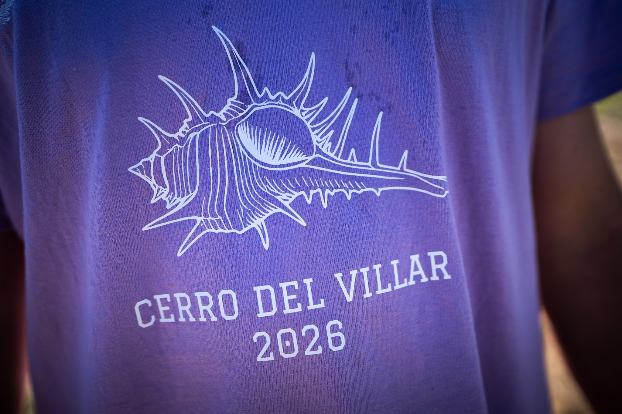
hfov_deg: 54.4
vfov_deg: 37.8
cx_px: 311
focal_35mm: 35
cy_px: 207
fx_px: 605
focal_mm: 35
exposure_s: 1/8000
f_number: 1.6
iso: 64
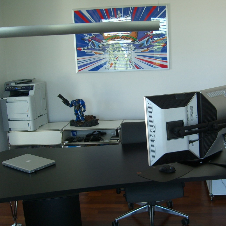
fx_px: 332
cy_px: 113
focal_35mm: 45
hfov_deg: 37.3
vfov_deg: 37.6
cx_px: 145
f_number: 2.8
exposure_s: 1/100
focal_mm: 7.9
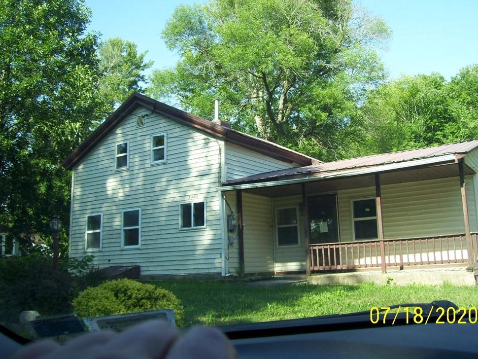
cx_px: 251
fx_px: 525
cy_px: 173
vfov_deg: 37.7
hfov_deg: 48.9
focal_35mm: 38
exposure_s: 1/320
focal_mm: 6
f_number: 2.7
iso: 80
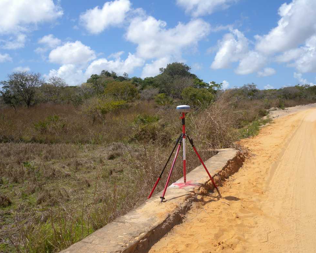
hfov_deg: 58.8
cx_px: 161
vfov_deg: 48.5
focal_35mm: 30
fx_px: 281
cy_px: 130
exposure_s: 1/348
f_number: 6.4
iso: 64
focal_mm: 6
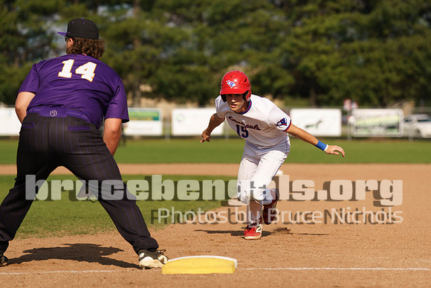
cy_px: 122
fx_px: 2110
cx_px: 276
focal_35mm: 176
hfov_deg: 11.7
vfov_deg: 7.8
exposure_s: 1/3200
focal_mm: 129
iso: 125
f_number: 2.8
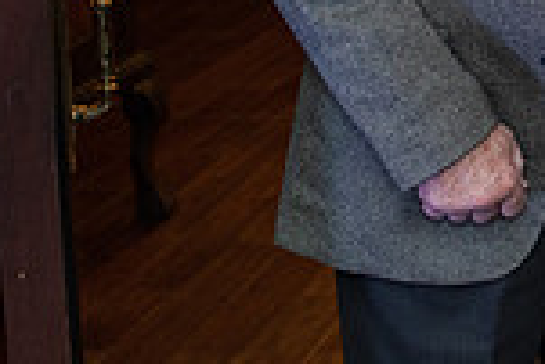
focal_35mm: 120
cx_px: 905
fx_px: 1818
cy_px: -102
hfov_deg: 15.3
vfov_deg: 11.2
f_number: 3.2
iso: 640
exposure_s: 1/200
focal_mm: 24
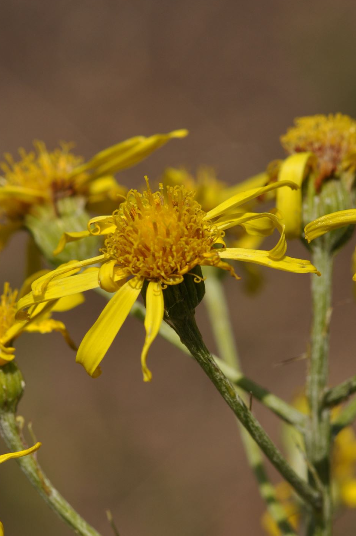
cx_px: 147
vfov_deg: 8.7
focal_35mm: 236
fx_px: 3506
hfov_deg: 5.8
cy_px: 245
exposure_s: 1/640
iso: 200
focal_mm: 105
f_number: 8
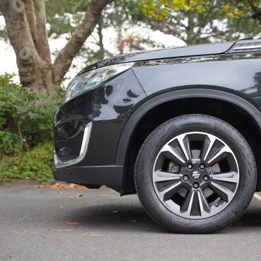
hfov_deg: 23.1
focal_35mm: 74
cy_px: 130
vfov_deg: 23.3
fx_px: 632
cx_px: 194
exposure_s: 1/160
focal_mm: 57.1
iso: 1250
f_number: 4
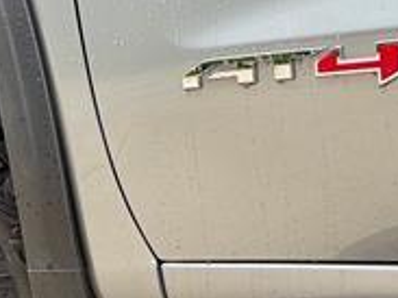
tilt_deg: -3.3
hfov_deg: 21.5
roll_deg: +1.3
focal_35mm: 91
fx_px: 1046
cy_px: 237
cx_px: 130
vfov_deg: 16.1
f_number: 1.6
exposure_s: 1/280
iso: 40
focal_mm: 5.96
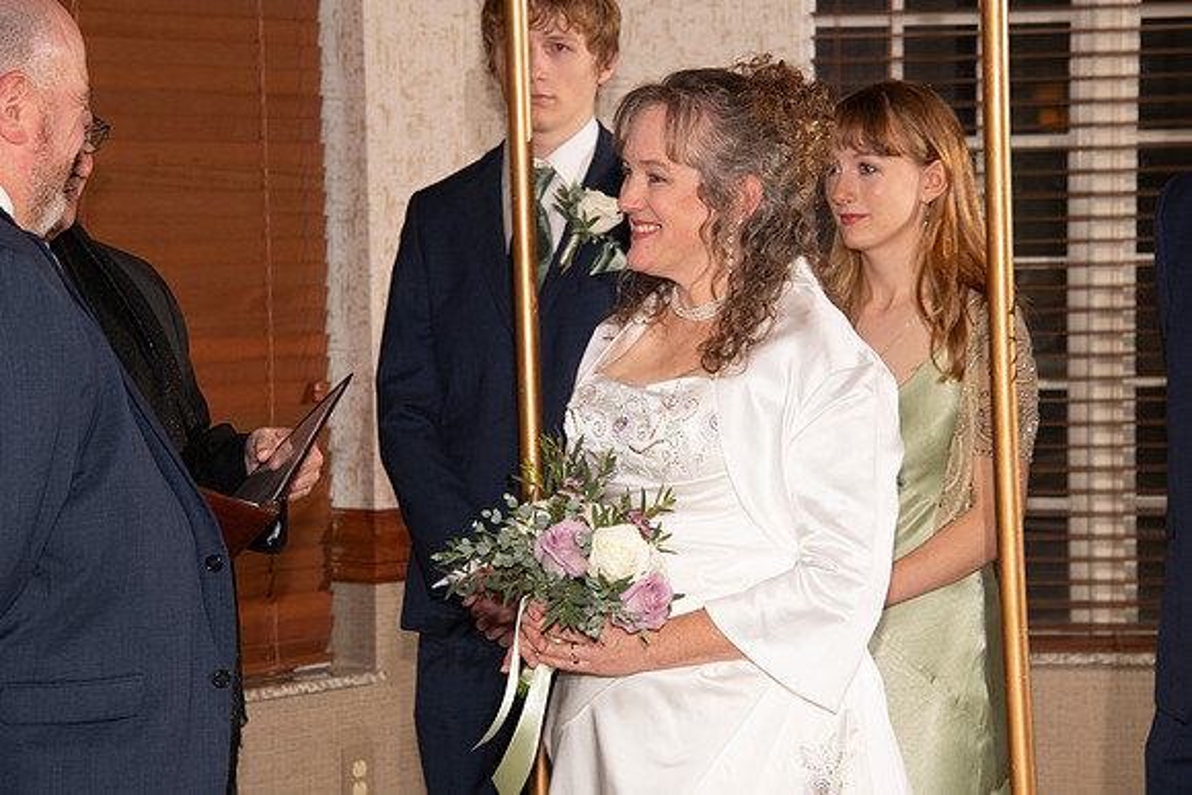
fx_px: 4471
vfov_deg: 10.2
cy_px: 398
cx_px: 596
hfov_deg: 15.2
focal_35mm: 135
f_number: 9
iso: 1000
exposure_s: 1/160
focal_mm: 135
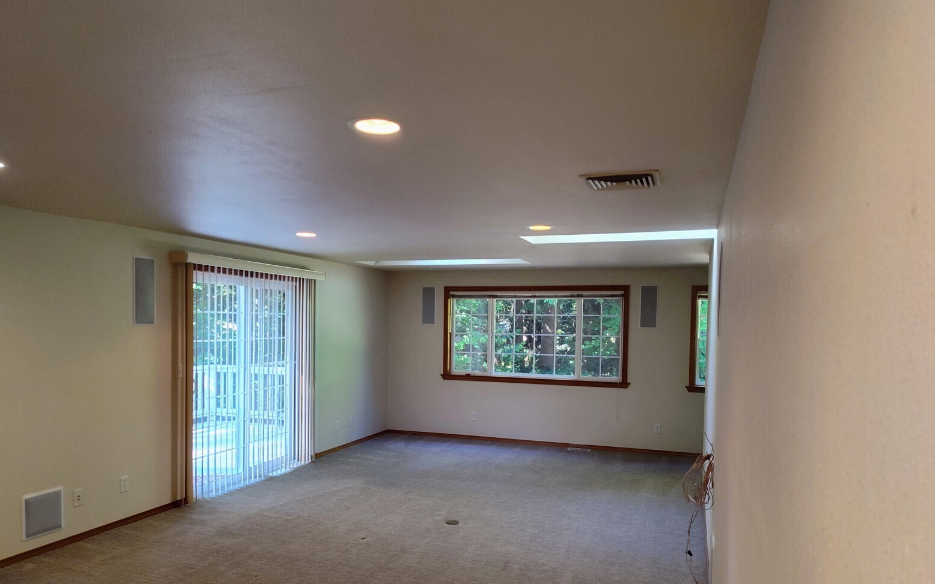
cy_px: 352
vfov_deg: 49.0
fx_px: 637
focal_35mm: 25
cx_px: 462
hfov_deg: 72.5
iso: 753
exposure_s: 1/120
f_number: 1.8
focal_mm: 5.56
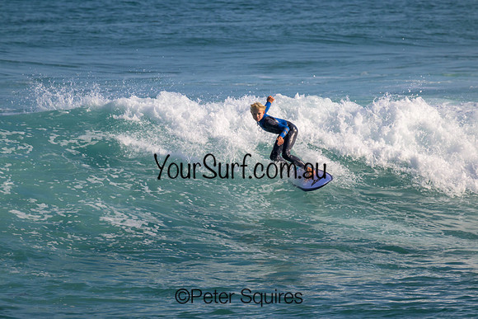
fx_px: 10624
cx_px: 239
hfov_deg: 2.6
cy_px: 160
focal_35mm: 800
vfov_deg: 1.7
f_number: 11
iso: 800
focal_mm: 800
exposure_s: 1/2000
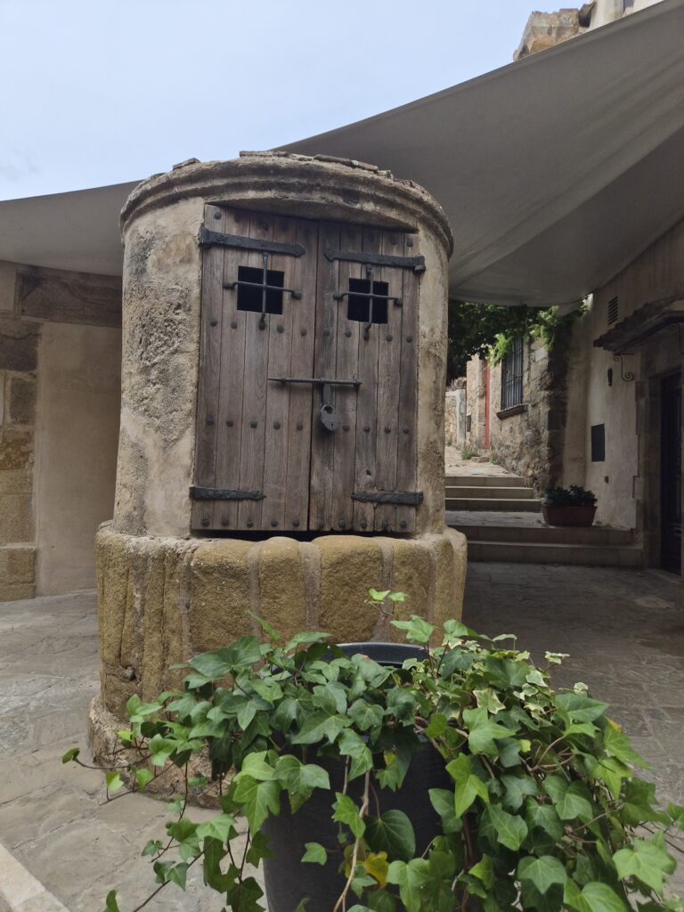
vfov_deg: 73.9
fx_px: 606
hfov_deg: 58.9
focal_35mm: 23
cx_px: 342
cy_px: 456
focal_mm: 5.4
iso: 80
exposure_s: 1/2944
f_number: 1.8
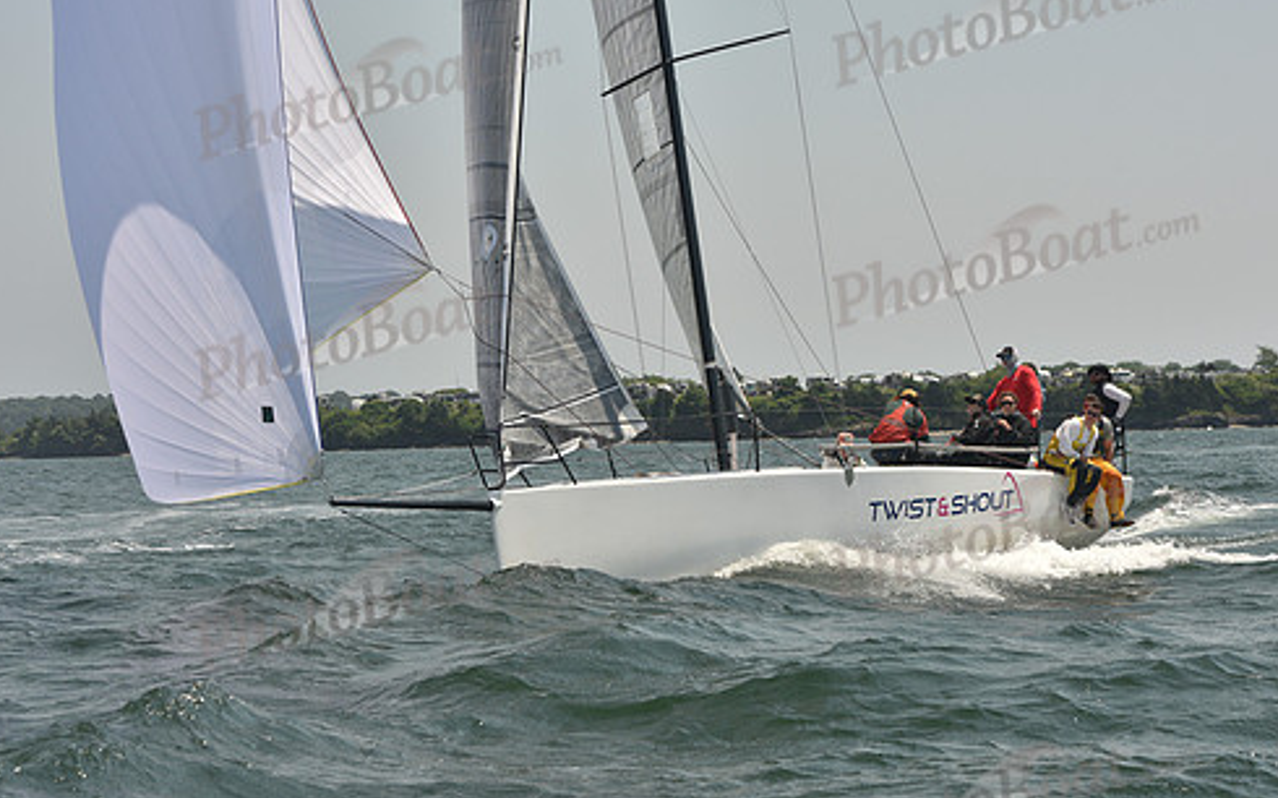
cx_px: 699
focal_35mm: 99
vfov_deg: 13.2
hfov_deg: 21.0
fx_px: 3447
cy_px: 432
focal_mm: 82
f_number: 7.1
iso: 250
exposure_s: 1/640
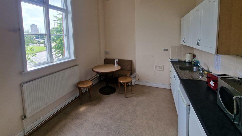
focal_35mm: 15
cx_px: 116
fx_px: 96
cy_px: 46
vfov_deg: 68.7
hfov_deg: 102.9
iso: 50
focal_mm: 2.2
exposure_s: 1/276
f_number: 2.2
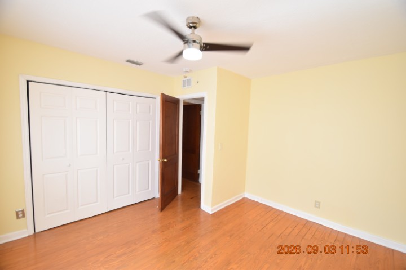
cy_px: 135
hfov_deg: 100.4
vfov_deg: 77.3
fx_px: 169
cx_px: 203
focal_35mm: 15
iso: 400
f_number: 4
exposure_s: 1/60
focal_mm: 10
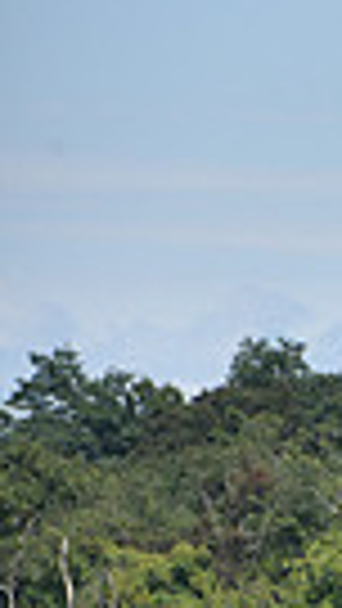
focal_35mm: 903
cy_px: 633
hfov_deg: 1.3
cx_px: 1296
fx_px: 14549
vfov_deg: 2.4
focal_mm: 200
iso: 320
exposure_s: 1/1000
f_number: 10
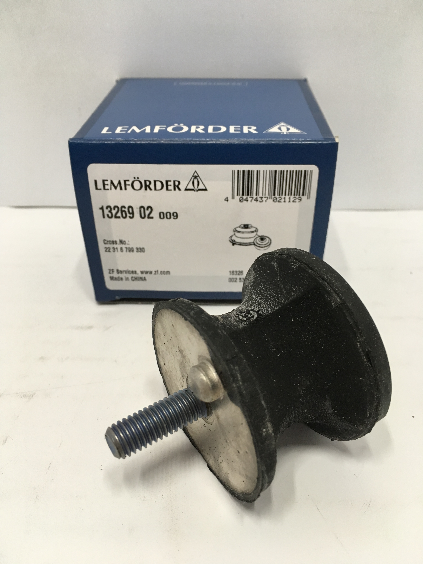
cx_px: 212
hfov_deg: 48.2
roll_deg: +1.2
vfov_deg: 61.7
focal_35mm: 29
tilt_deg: -34.5
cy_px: 282
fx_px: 472
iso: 50
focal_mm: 4.15
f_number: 2.2
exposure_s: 1/33
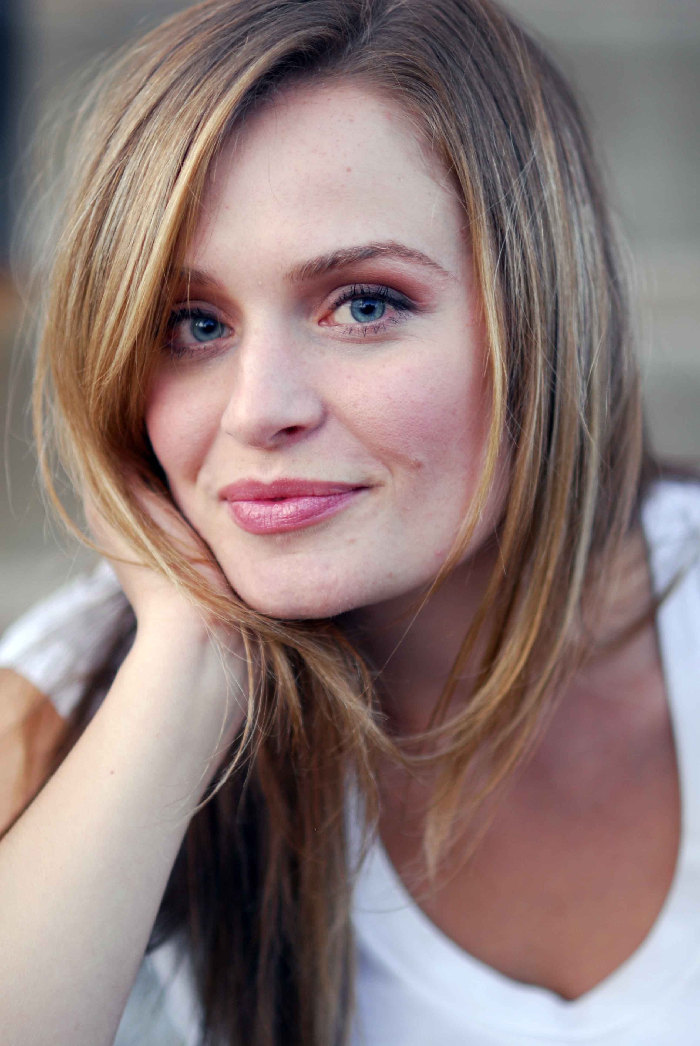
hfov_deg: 10.8
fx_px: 3708
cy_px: 523
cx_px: 350
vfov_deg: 16.1
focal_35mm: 128
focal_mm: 85
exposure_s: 1/80
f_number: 1.8
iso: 200
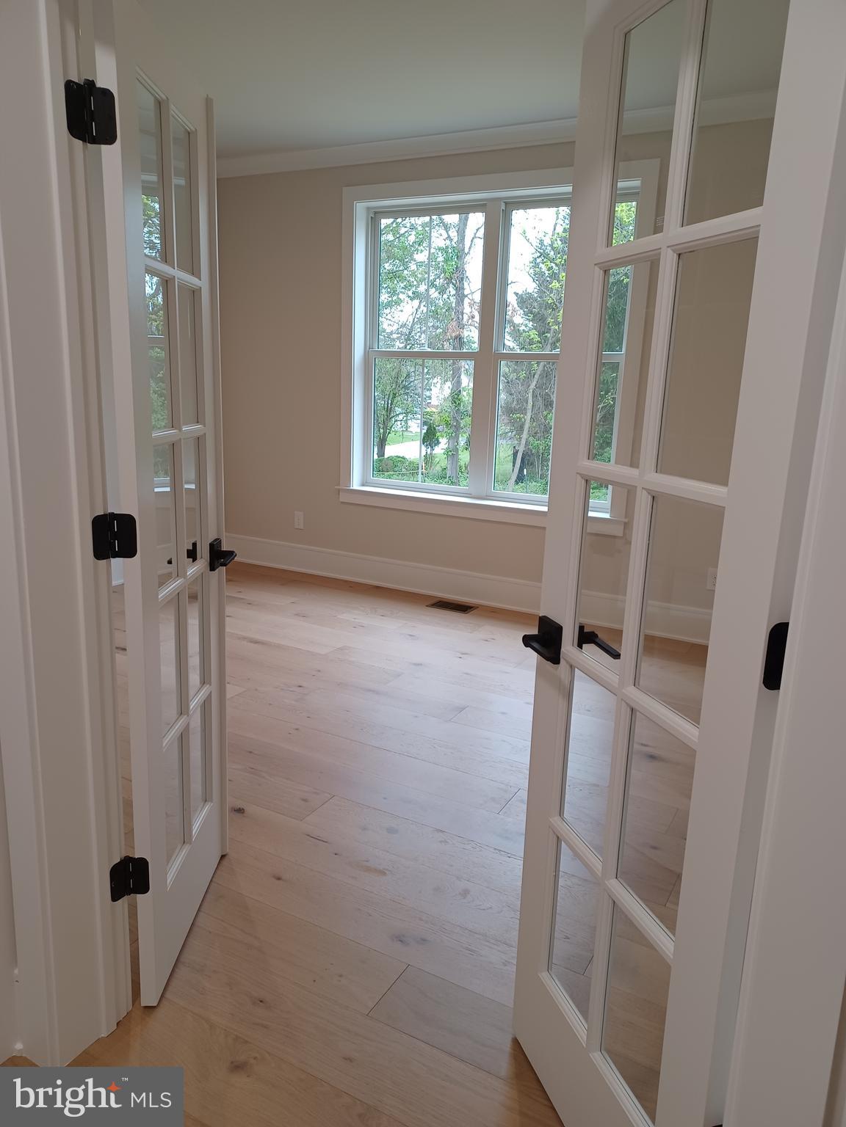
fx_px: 815
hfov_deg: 54.9
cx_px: 423
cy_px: 564
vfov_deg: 69.4
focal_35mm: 25
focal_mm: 4.6
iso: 200
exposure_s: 1/50
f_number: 1.8
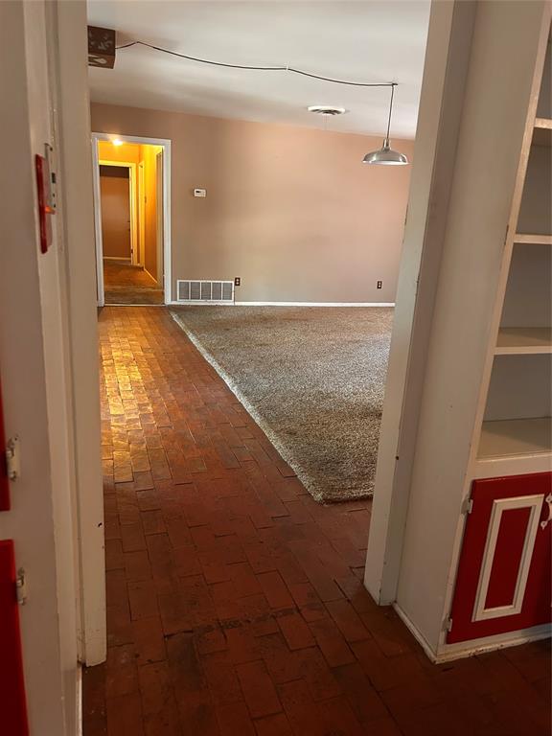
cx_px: 276
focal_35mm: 26
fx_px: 553
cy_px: 368
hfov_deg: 53.1
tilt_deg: -15.6
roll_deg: -3.0
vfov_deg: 67.3
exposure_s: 1/42
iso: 500
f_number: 1.5
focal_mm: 5.7
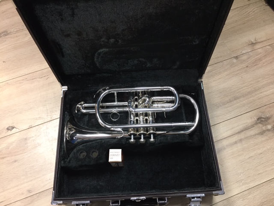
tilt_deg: -65.2
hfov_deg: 61.7
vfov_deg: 48.2
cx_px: 137
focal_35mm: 29
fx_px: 230
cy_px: 103
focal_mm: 4.15
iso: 200
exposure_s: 1/33
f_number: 2.2
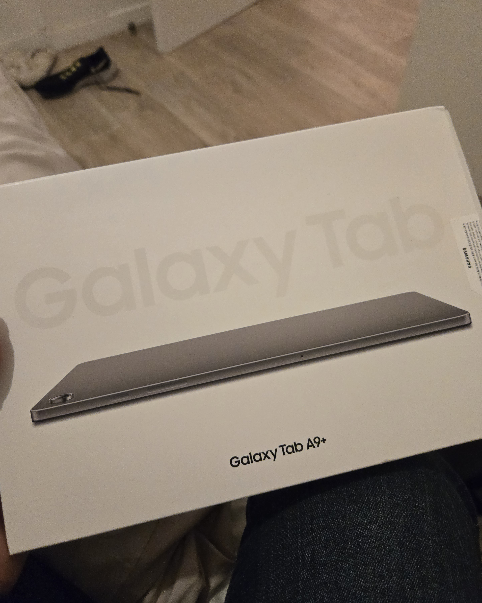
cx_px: 241
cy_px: 270
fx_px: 446
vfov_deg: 67.9
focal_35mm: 25
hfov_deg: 56.8
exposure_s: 1/100
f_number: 1.8
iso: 800
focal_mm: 5.4
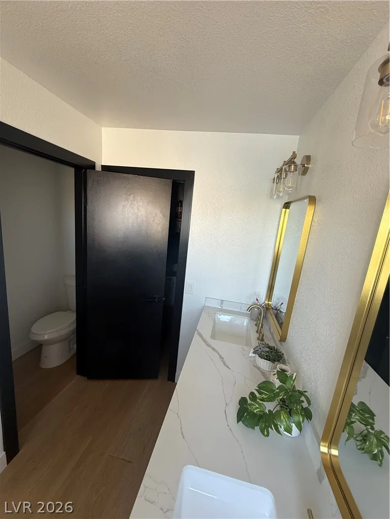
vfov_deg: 102.1
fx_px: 210
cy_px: 260
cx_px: 195
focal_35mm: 14
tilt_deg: -10.1
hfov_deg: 85.7
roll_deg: -6.3
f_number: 2.2
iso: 125
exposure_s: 1/99
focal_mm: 2.22
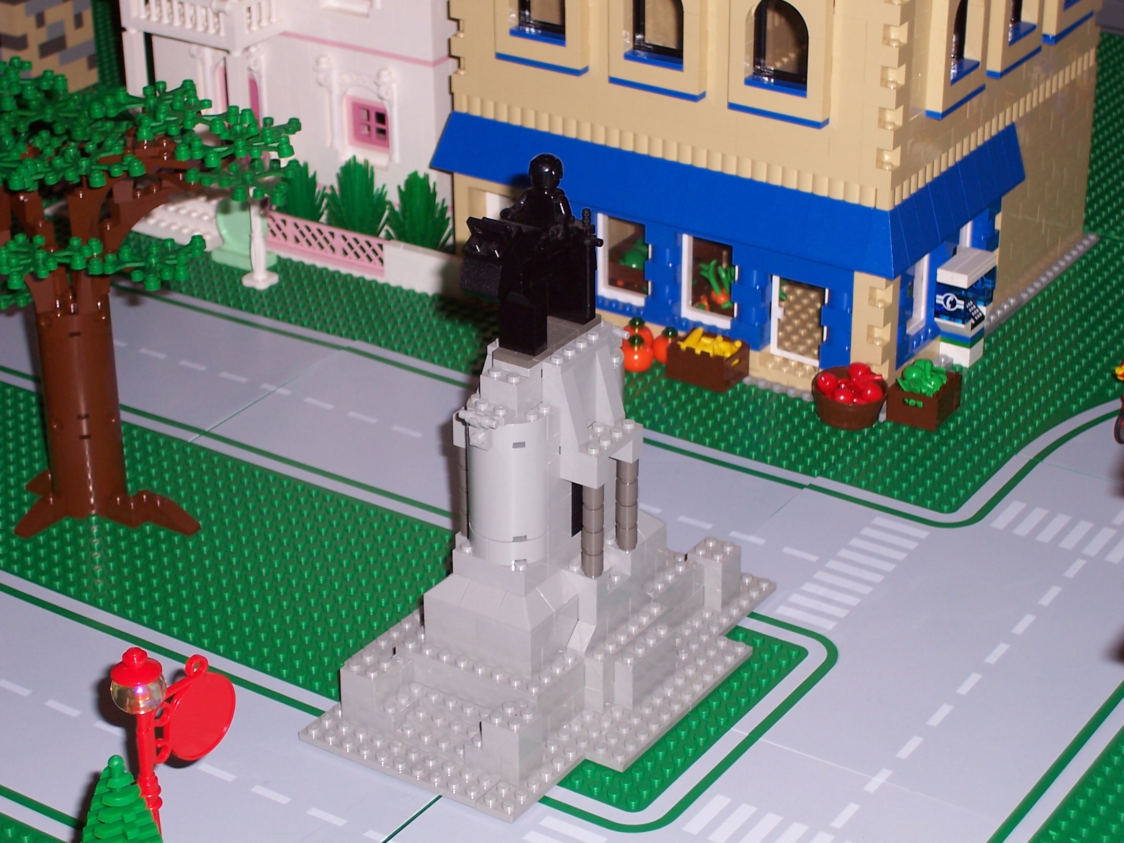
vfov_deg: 18.0
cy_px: 422
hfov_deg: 23.8
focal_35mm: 82
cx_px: 562
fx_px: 2663
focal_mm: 13.5
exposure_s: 1/90
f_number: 4.1
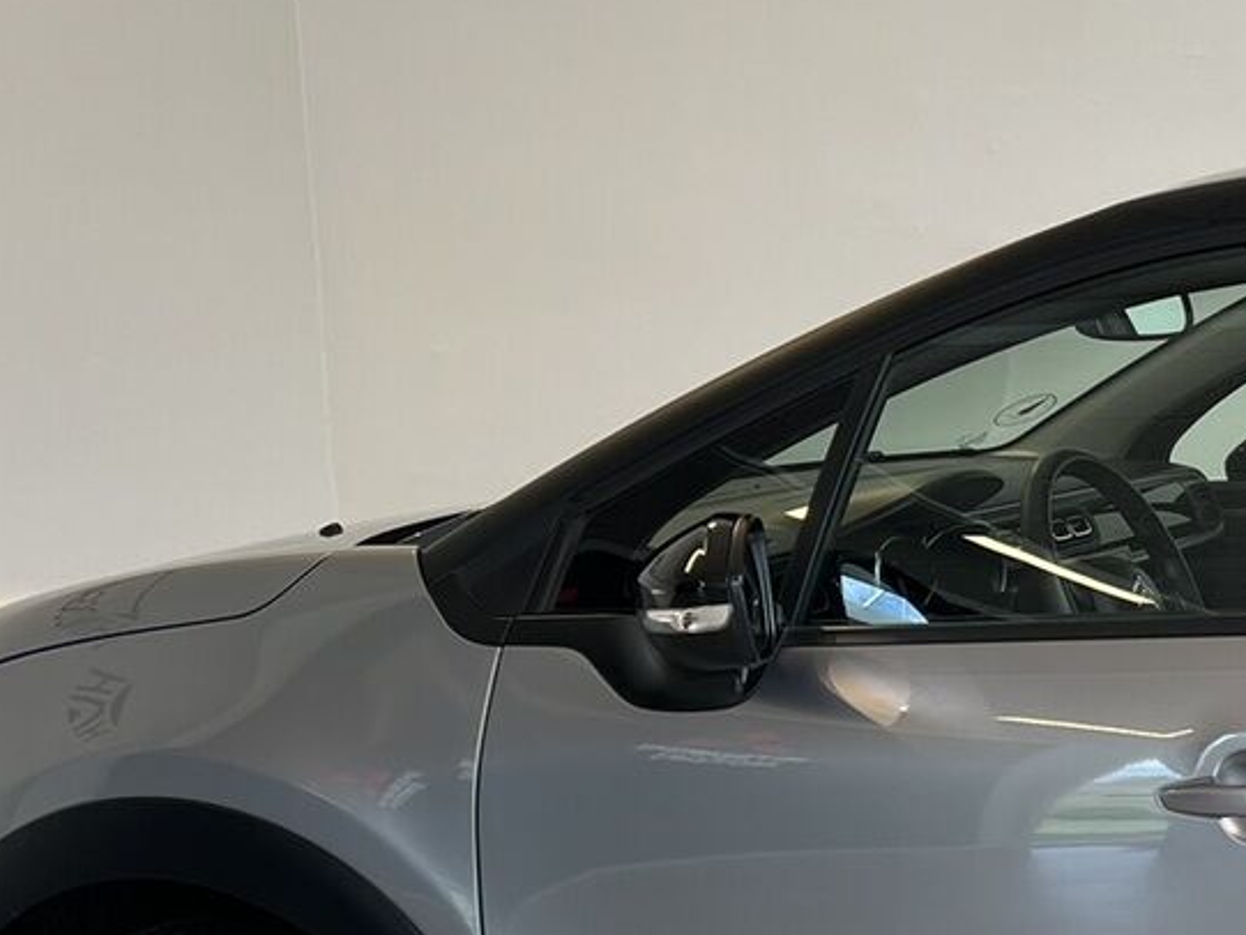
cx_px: 1586
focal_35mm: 82
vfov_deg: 17.8
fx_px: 2952
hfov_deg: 21.7
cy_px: 795
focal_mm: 5.7
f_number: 1.5
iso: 40
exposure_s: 1/121
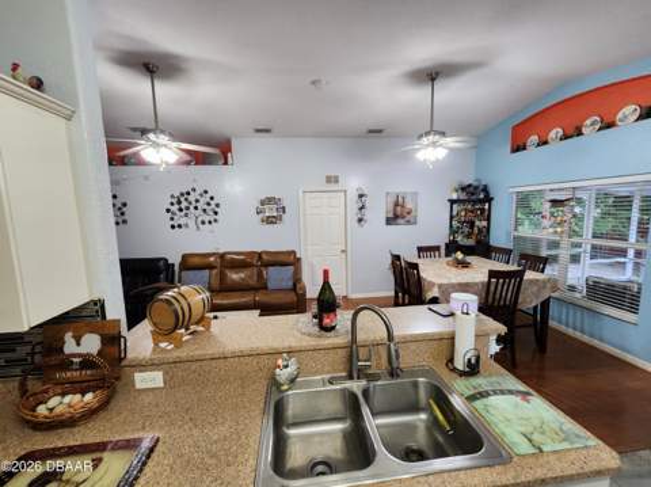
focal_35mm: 13
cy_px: 244
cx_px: 326
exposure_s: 1/60
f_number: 2.2
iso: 400
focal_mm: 2.2
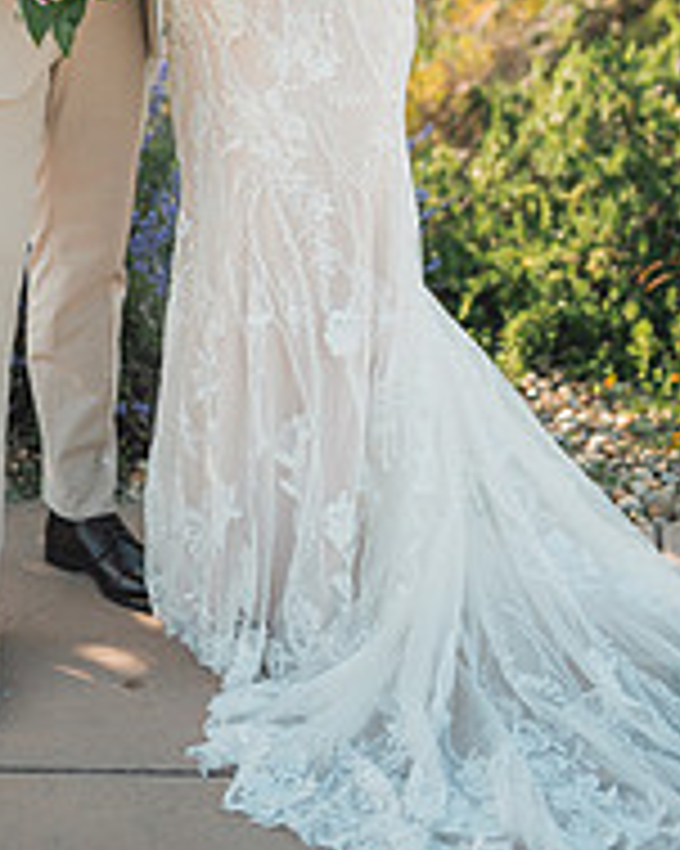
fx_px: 2820
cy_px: -18
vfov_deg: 16.8
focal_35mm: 112
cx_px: 225
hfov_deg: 13.7
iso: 50
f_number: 1.2
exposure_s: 1/1250
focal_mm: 50
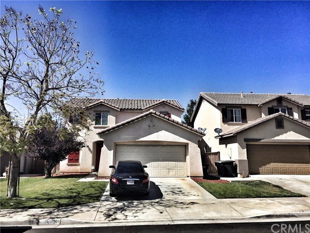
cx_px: 155
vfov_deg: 48.2
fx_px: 260
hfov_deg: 61.7
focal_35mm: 29
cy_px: 116
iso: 32
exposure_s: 1/1980
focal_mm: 4.15
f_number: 2.2
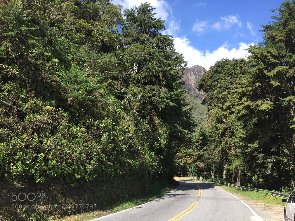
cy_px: 110
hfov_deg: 61.7
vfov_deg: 48.2
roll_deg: -2.4
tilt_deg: +9.2
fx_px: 247
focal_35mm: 29
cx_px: 148
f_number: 2.2
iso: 32
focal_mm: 4.15
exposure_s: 1/842
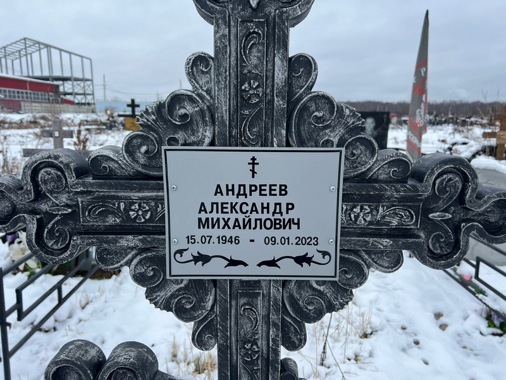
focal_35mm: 26
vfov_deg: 53.1
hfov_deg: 67.3
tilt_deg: -11.3
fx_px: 380
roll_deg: -0.7
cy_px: 190
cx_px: 253
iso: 50
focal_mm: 5.7
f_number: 1.5
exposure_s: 1/533
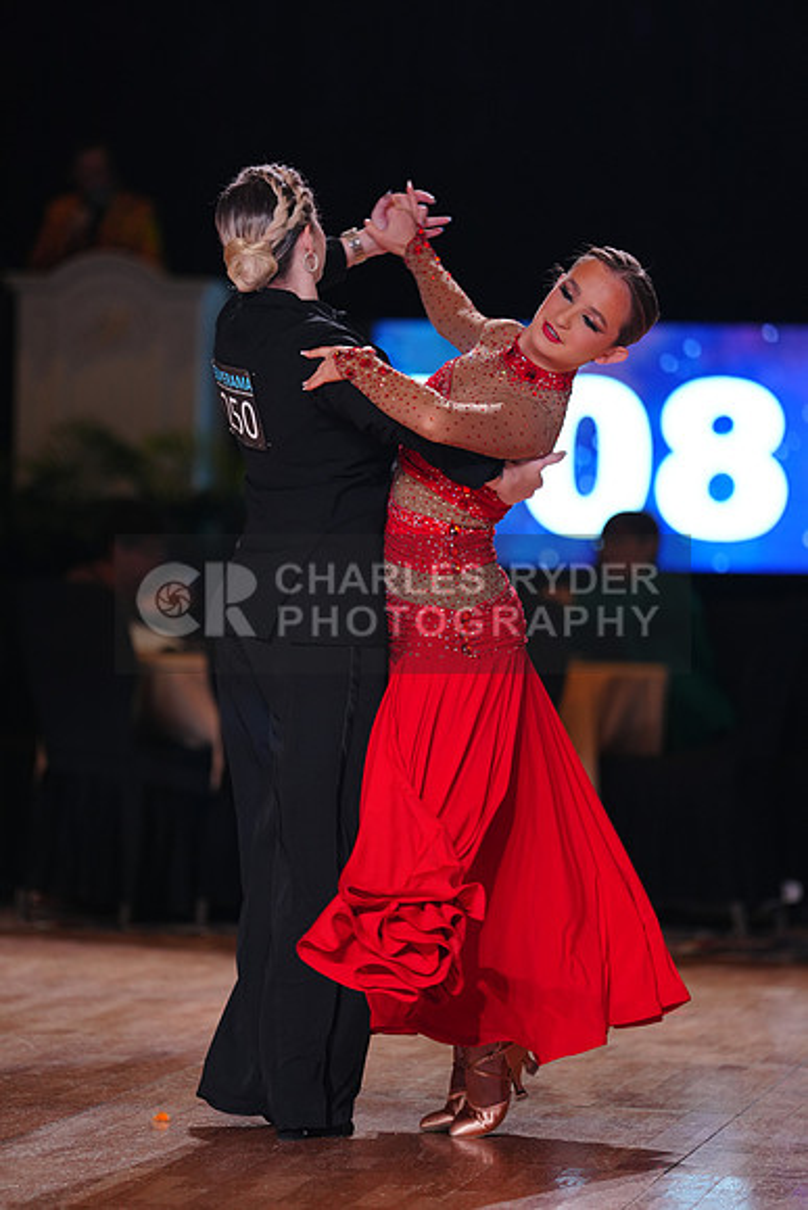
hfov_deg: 8.0
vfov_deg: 12.0
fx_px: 5753
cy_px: 605
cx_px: 404
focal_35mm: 171
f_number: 2.8
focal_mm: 171
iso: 1000
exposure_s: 1/400
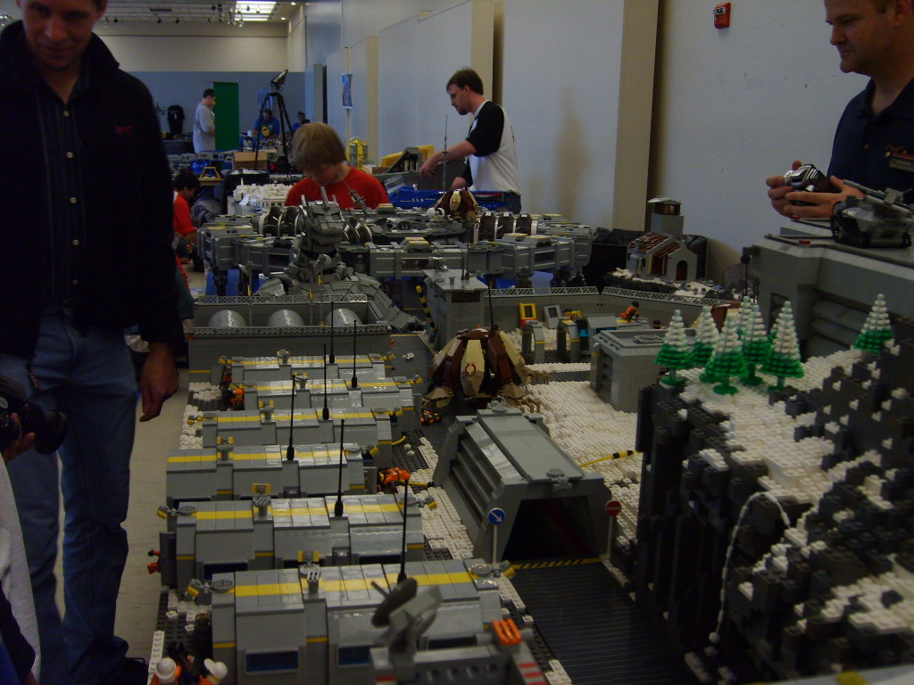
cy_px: 342
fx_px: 924
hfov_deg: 52.6
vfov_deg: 40.7
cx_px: 457
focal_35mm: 35
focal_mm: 5.8
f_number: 2.8
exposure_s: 1/30
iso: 100
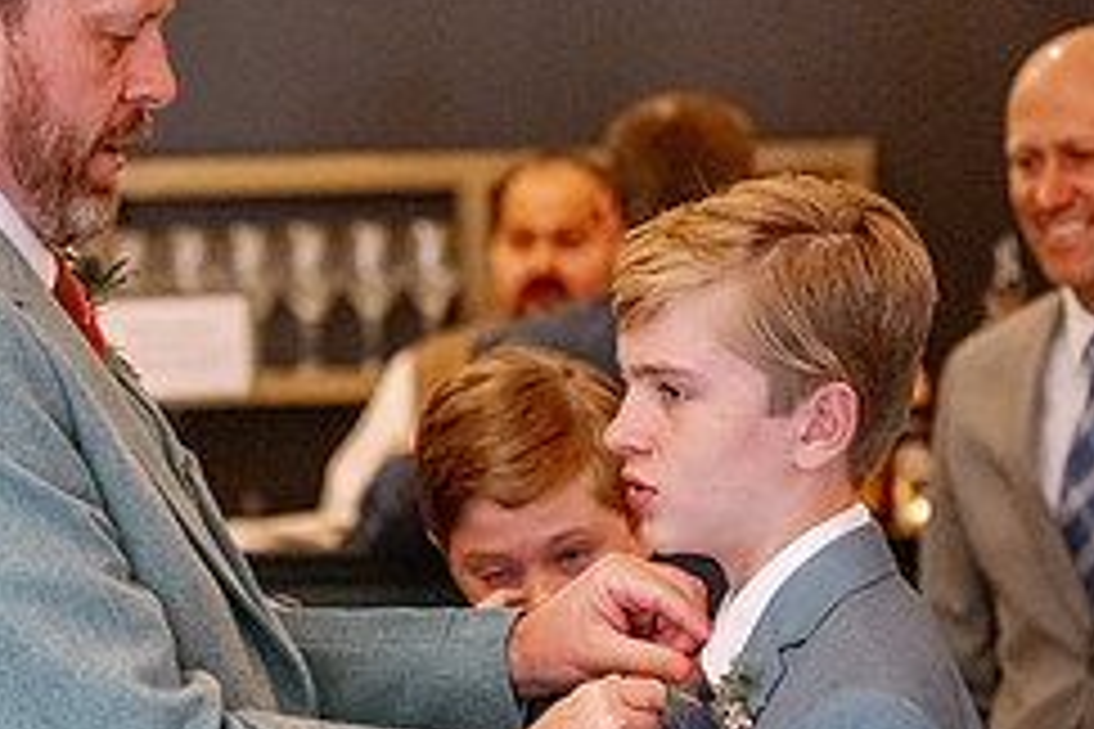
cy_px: 556
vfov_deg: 8.2
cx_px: 504
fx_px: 5075
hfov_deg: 12.3
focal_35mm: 167
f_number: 2.8
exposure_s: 1/320
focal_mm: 70
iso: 6400
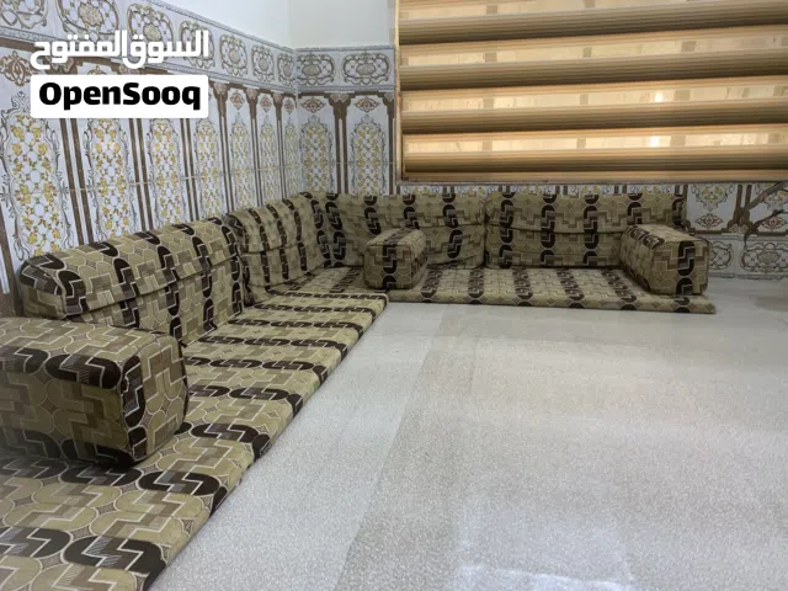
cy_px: 296
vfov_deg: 53.1
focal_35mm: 26
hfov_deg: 67.3
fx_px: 592
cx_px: 394
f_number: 1.8
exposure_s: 1/75
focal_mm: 4.25
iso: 100
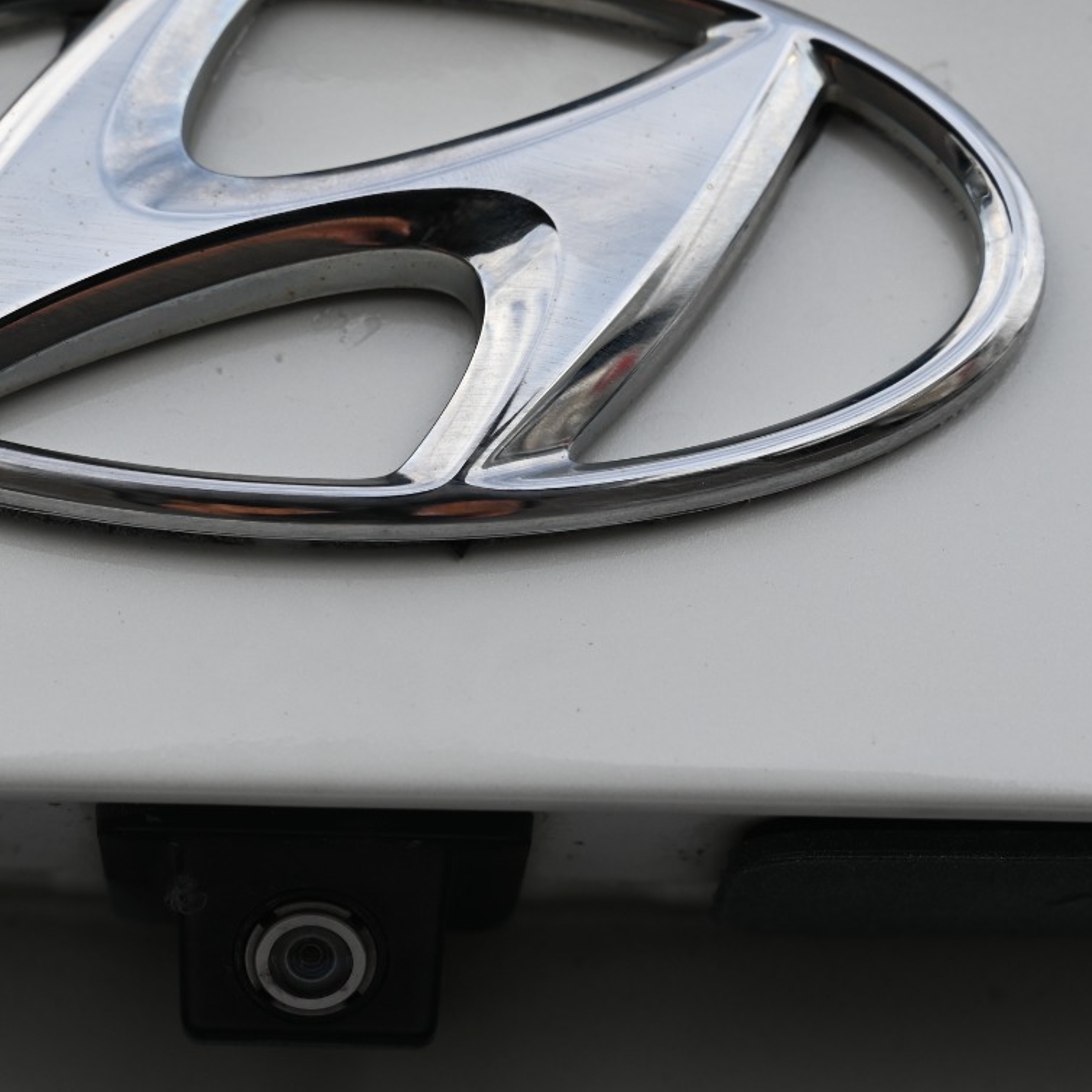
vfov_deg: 14.9
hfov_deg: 14.9
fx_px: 4176
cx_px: 365
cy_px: 474
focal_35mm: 117
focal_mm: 64
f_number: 5.6
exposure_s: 1/250
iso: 180
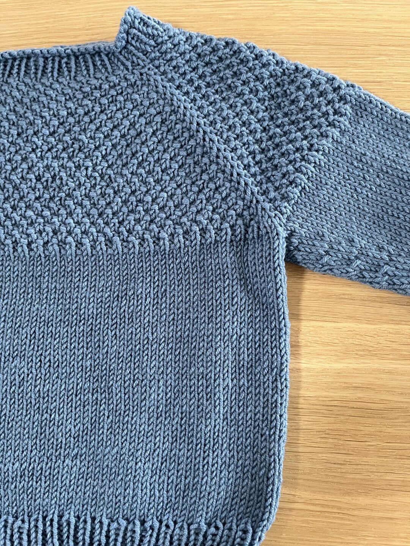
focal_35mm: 26
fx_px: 411
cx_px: 205
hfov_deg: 53.1
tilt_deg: -81.9
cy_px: 273
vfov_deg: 67.3
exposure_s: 1/60
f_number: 1.6
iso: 400
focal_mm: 5.1
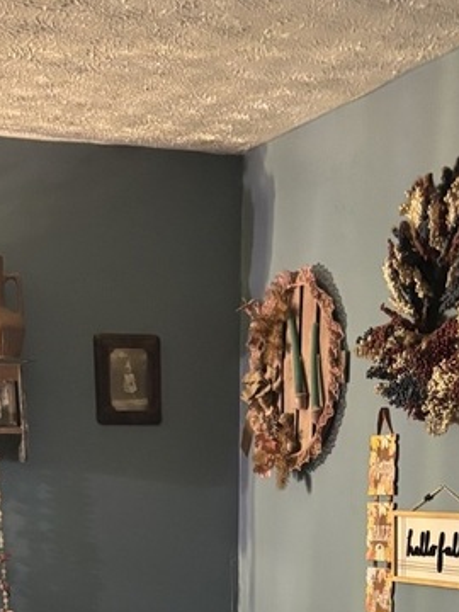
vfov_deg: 21.7
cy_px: 862
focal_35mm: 78
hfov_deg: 18.9
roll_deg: -0.2
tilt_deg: -13.2
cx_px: 246
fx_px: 1379
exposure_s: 1/30
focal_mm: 5.96
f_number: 1.6
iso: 500
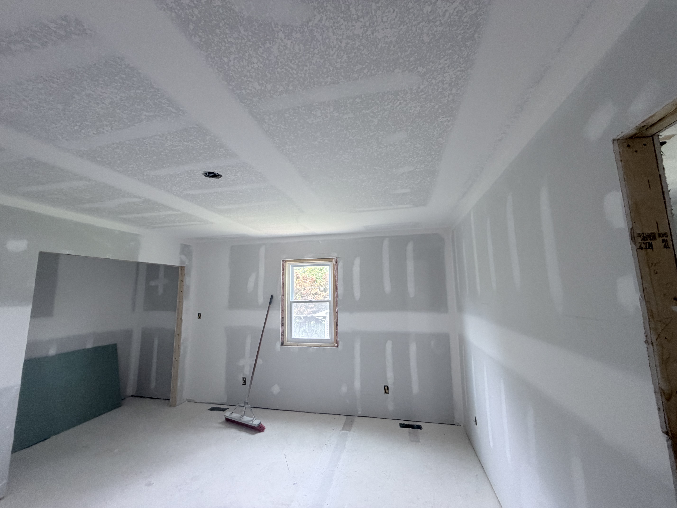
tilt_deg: +9.3
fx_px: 274
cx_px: 338
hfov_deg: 102.1
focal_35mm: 14
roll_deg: +0.6
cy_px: 254
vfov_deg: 85.7
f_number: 2.2
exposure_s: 1/60
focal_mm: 2.22
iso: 200
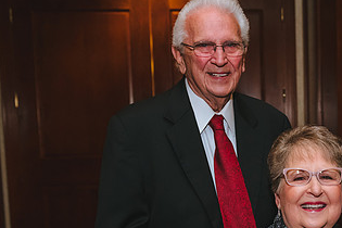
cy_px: 180
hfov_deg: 33.7
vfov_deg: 23.5
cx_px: 288
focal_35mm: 57
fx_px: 541
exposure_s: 1/160
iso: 3200
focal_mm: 31
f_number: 4
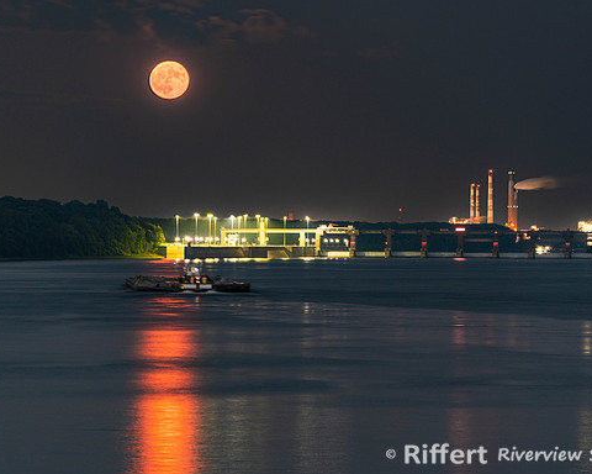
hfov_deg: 8.4
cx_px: 303
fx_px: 4012
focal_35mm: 229
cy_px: 238
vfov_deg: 6.8
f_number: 5.6
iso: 64
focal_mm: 200
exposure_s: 5
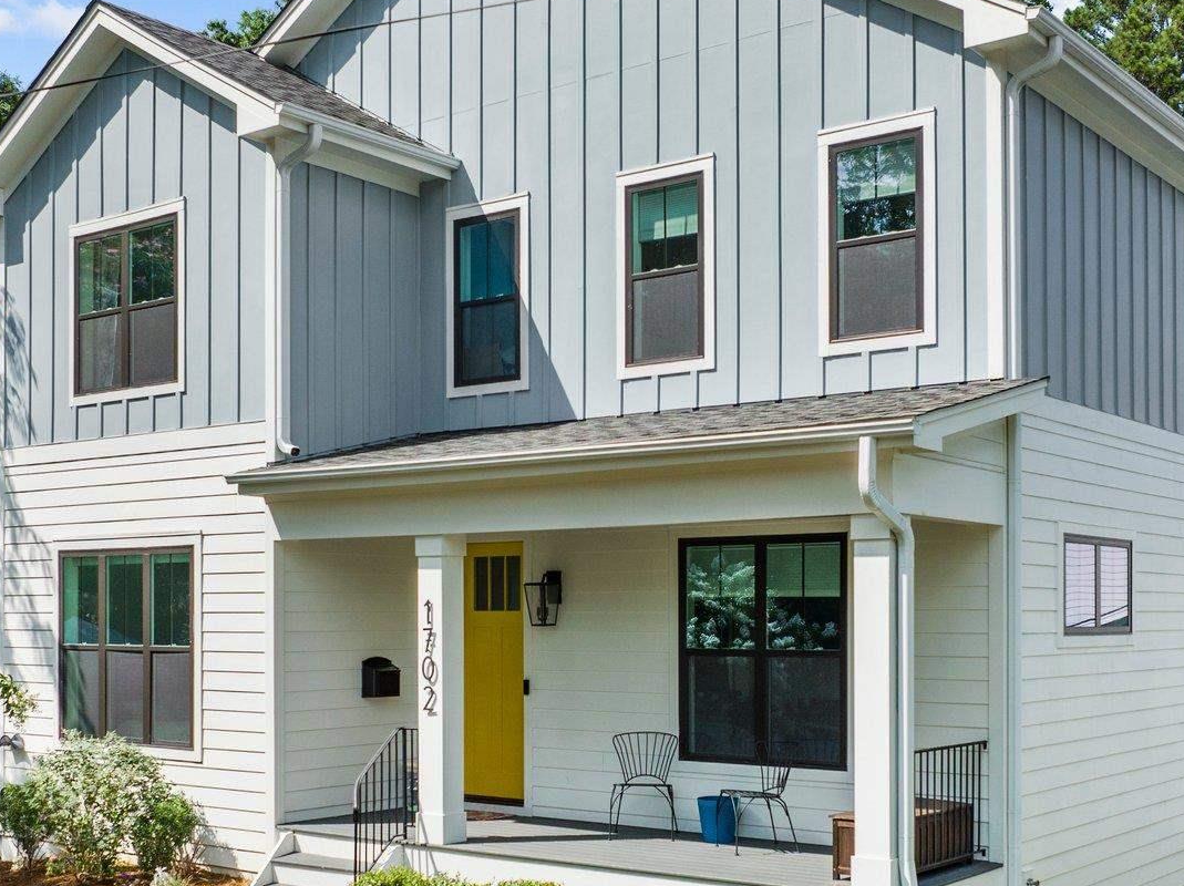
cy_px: 620
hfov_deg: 41.3
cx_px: 628
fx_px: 1572
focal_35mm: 46
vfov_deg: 31.1
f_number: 2.8
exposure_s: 1/240
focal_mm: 12.29
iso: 130
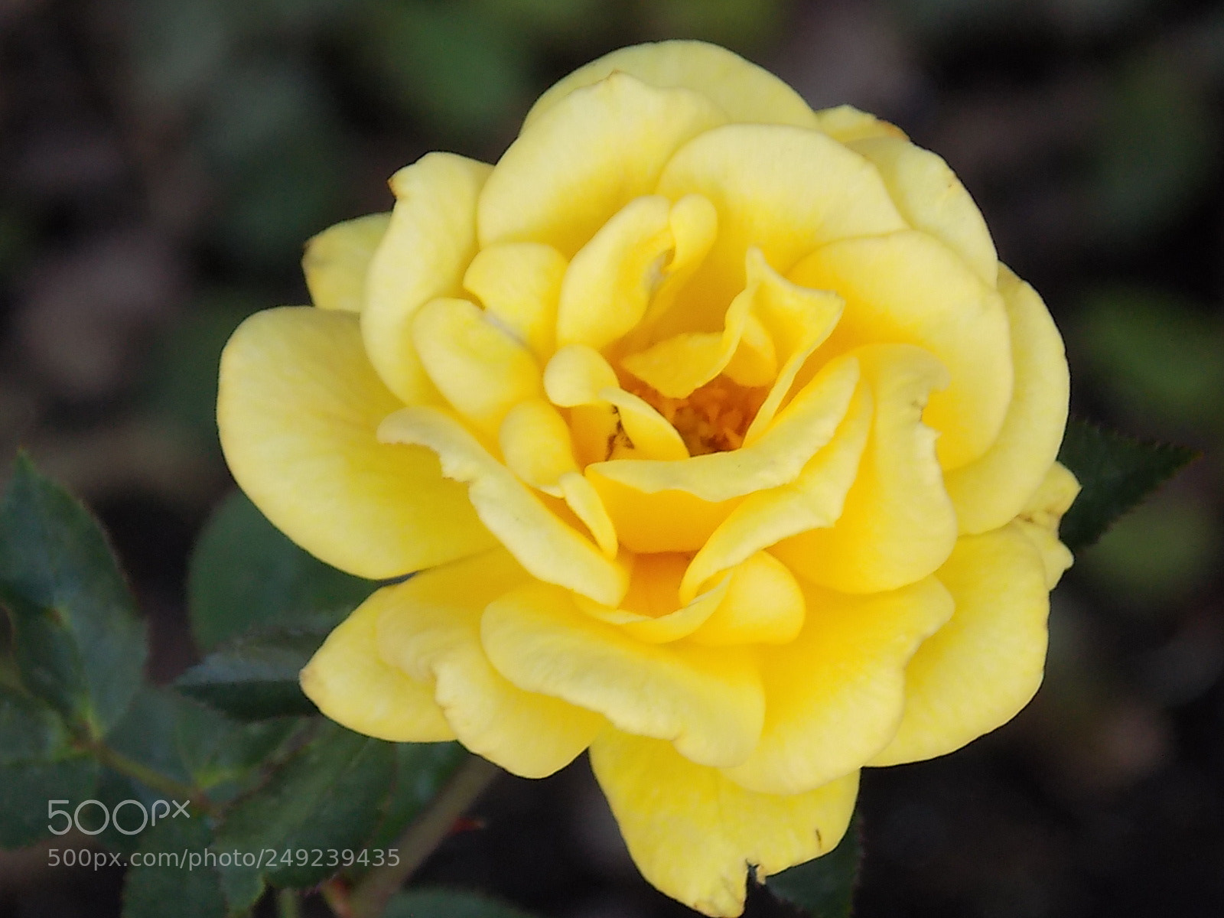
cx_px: 612
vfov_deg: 3.7
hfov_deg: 4.9
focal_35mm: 402
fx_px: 14214
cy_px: 459
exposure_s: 1/60
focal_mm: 71.5
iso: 280
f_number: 5.9
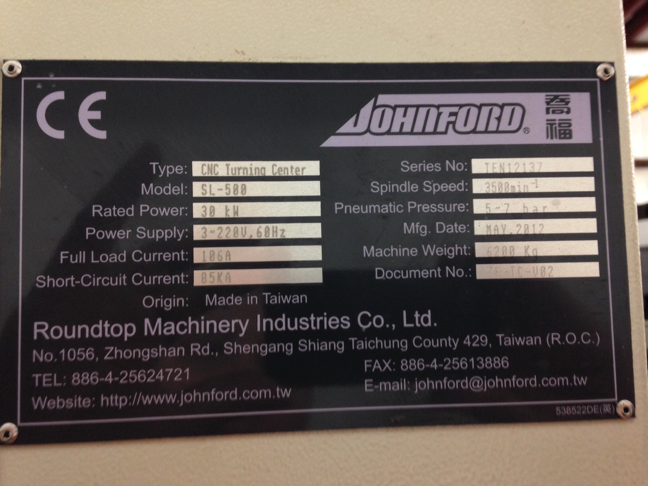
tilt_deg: +3.5
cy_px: 243
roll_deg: +0.1
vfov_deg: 42.9
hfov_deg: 55.4
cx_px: 324
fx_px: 618
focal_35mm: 33
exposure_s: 1/20
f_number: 2.4
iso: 100
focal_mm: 4.12
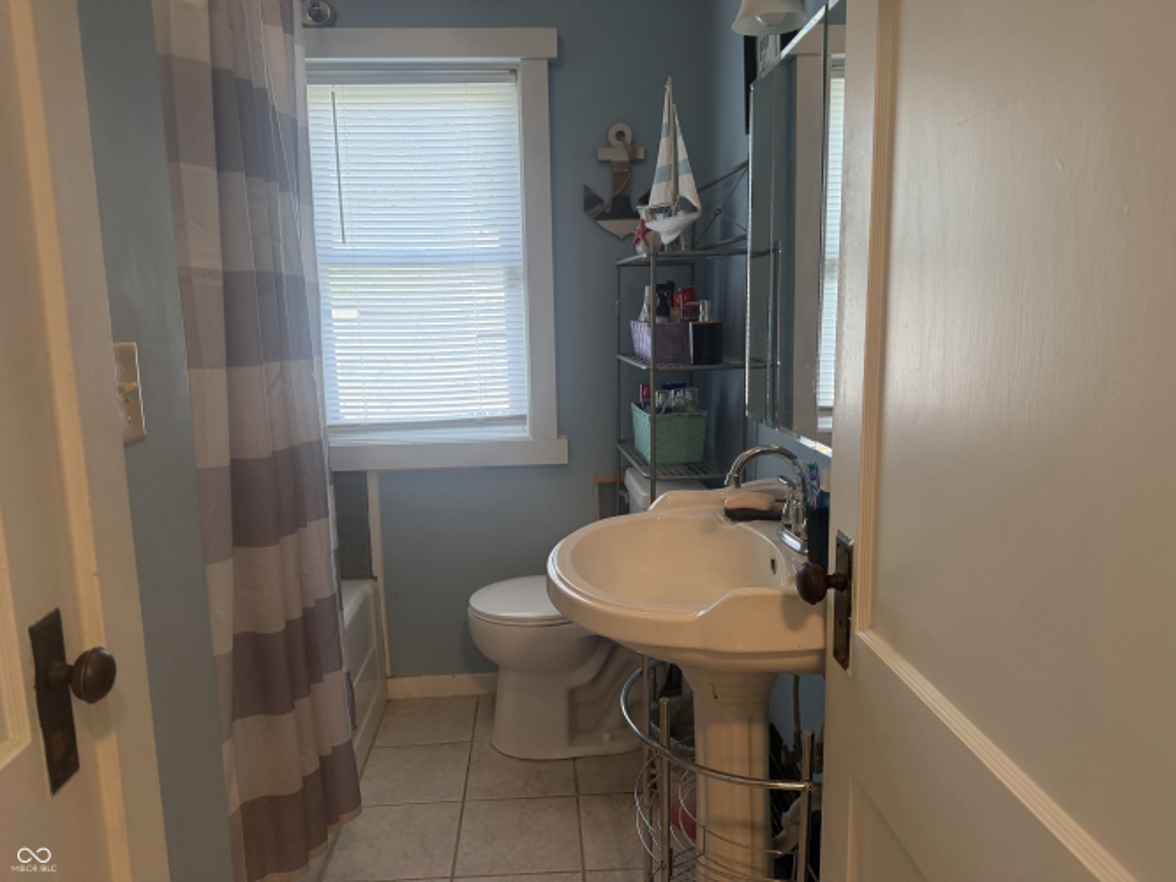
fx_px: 815
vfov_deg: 56.8
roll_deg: +1.5
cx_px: 588
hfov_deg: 71.6
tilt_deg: -8.9
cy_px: 441
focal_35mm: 24
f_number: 1.78
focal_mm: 6.76
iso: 200
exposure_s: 1/192
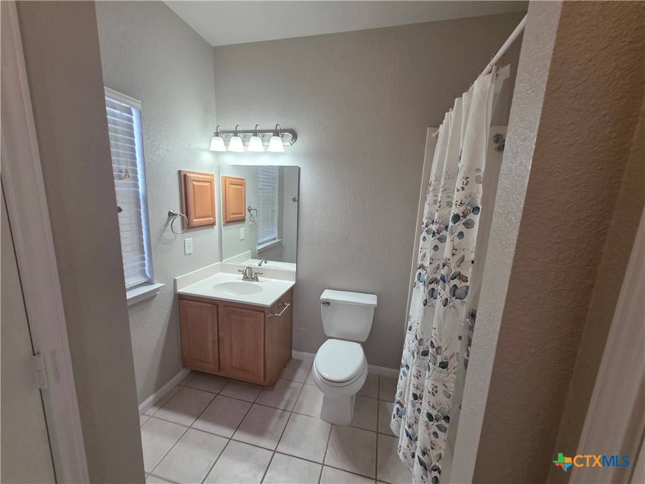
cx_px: 322
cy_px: 242
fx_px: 242
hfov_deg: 106.2
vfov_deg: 89.9
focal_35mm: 13
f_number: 1.9
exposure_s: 1/120
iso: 125
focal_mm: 2.2
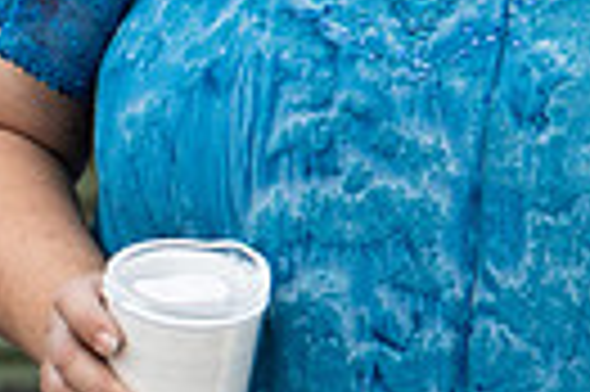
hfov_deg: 5.4
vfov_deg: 3.6
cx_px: 1266
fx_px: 6155
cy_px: -421
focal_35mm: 376
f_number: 4
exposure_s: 1/200
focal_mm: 85
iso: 640
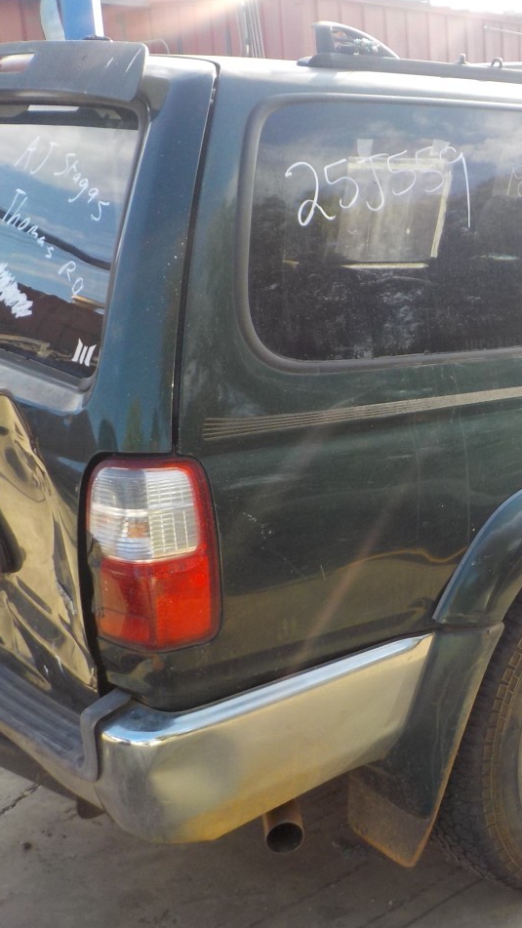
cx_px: 525
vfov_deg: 46.4
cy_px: 462
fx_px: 1083
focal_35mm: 44
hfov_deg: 25.7
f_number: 3.3
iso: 125
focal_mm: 4.1
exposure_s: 1/250
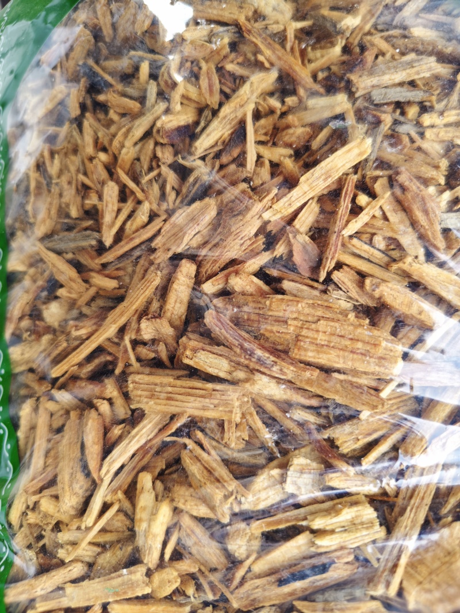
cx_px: 230
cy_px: 306
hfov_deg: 58.9
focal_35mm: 23
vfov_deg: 73.9
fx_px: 408
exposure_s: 1/100
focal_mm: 5.56
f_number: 1.88
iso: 72
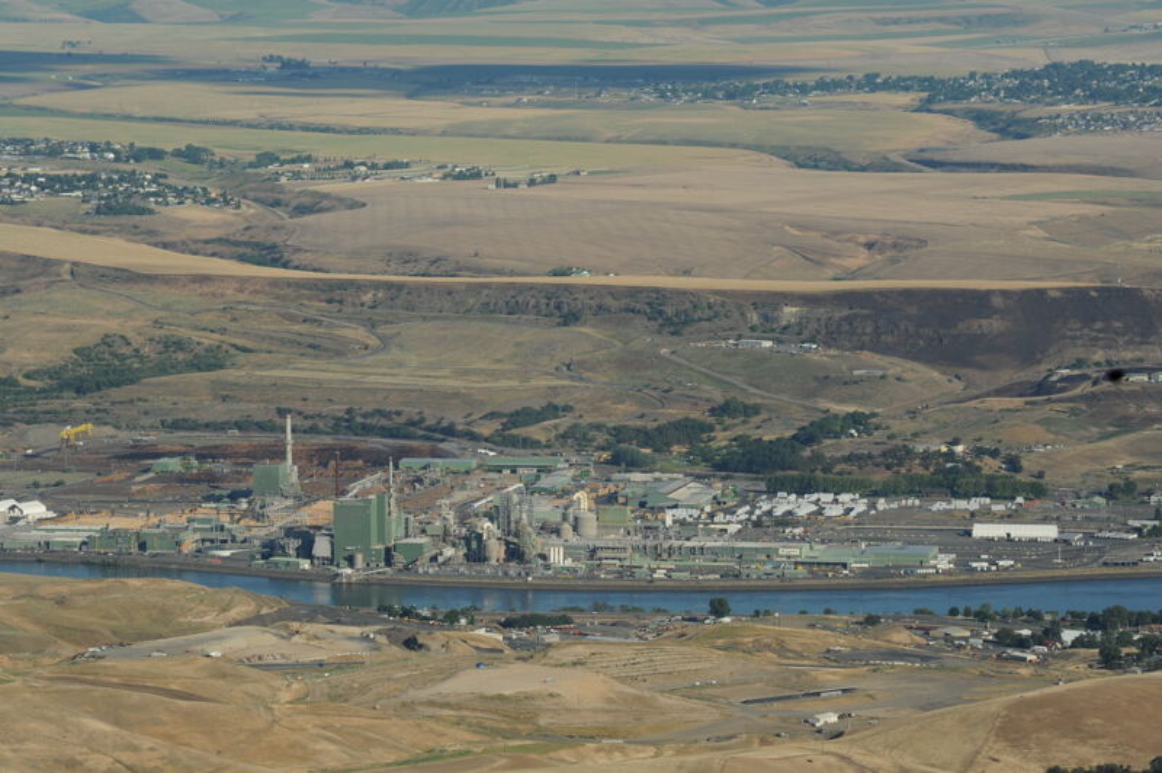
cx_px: 581
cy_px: 386
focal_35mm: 145
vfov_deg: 9.4
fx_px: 4676
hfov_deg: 14.2
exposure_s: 1/500
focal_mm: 145
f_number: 11
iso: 200
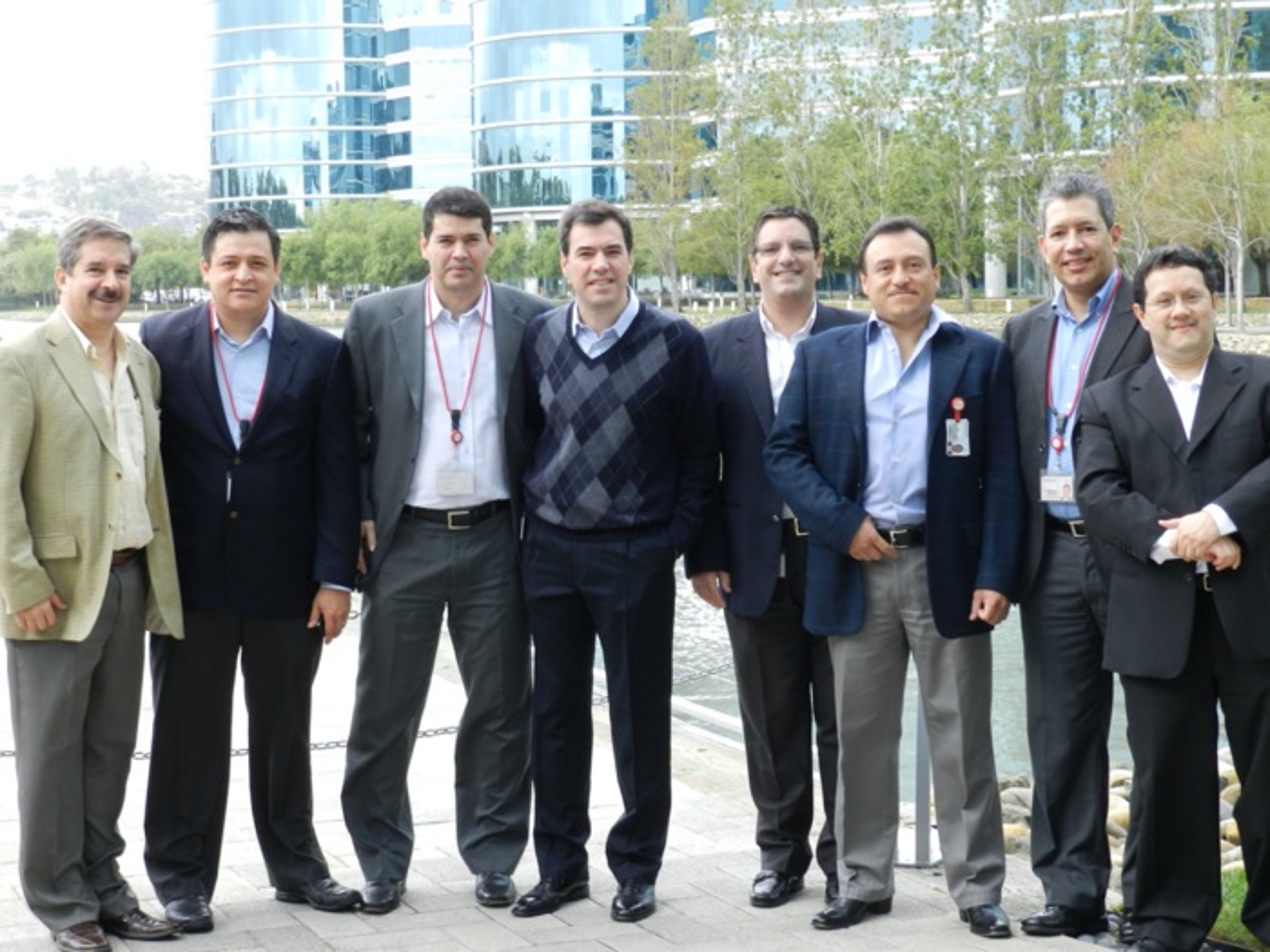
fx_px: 2495
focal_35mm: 68
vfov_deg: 21.6
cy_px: 476
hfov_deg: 28.6
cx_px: 635
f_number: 4.7
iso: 160
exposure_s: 1/100
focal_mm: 12.1
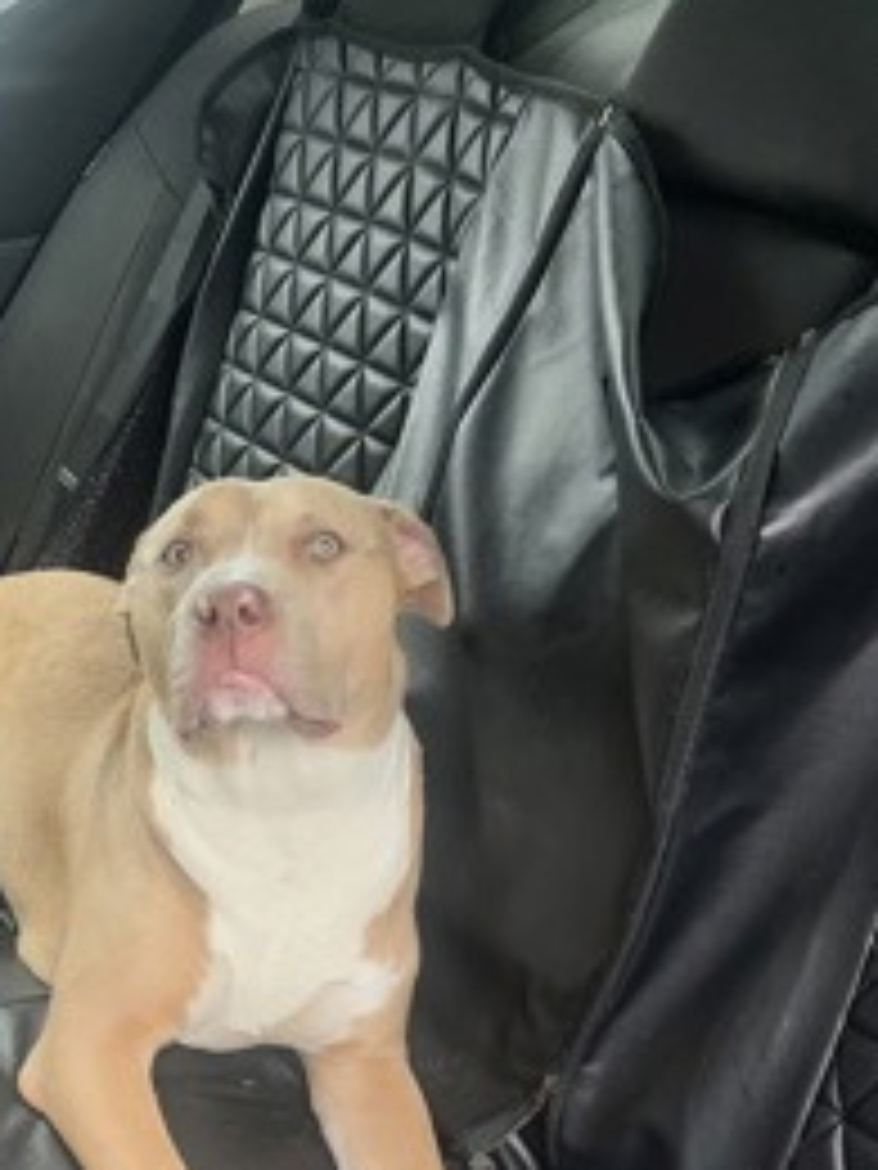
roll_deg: +2.7
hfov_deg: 33.6
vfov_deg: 43.6
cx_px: 214
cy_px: 850
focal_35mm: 42
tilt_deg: -35.6
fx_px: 1420
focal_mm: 5.1
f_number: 1.6
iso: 125
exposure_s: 1/74
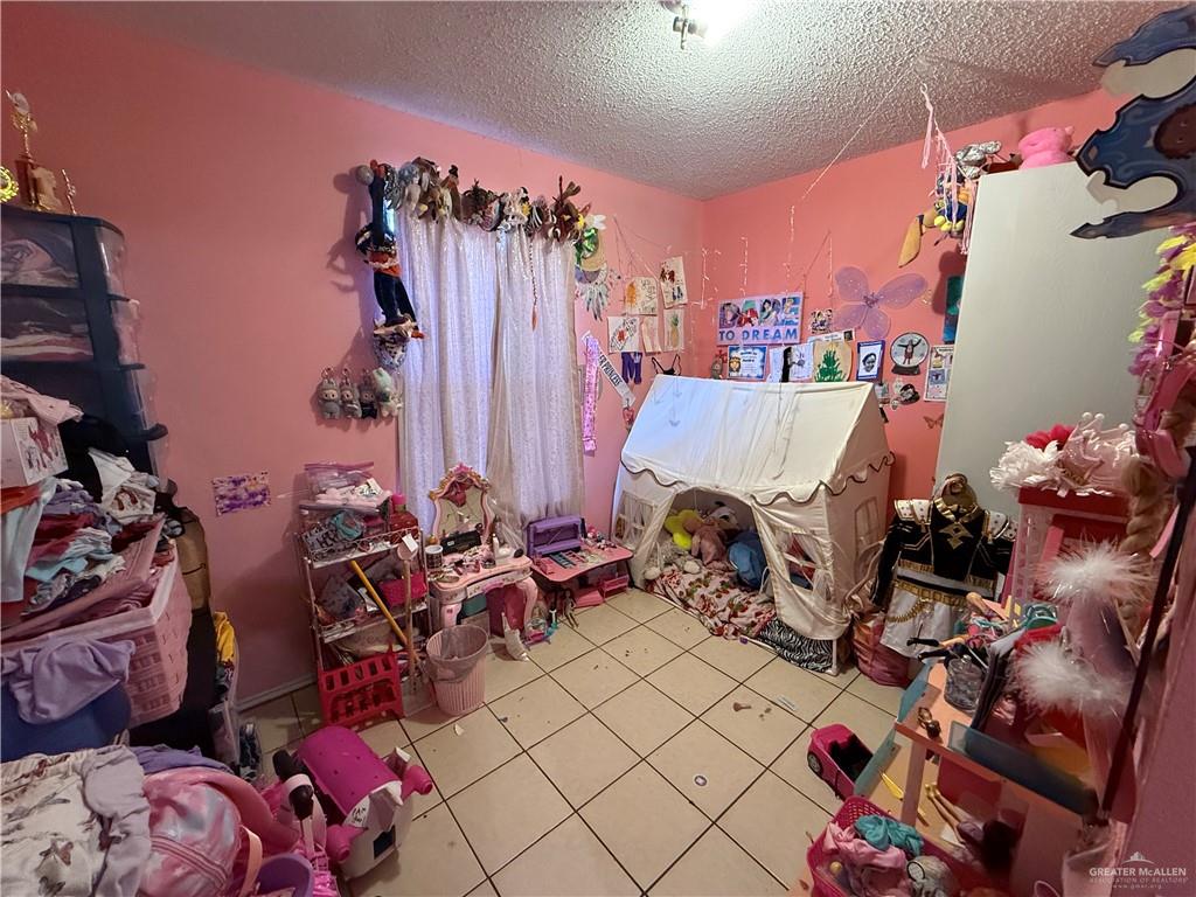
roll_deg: +0.3
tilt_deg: -11.5
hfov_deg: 102.1
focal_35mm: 14
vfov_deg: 85.7
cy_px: 448
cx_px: 598
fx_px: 484
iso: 640
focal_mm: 2.22
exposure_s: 1/60
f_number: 2.2
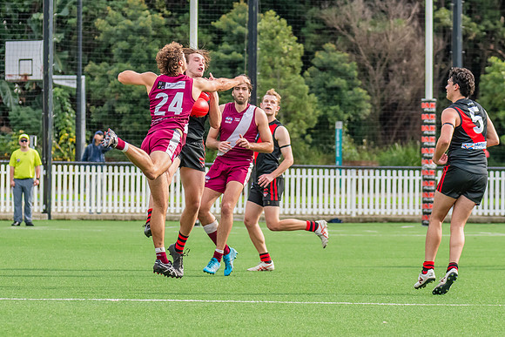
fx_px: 4801
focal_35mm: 342
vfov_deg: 4.0
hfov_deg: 6.0
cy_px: 123
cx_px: 178
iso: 800
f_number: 5.6
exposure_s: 1/1250
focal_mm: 170
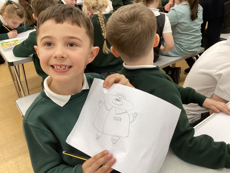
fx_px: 206
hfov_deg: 58.4
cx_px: 115
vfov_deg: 45.4
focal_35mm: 31
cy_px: 86
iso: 100
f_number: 2.4
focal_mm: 3.3
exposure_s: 1/50
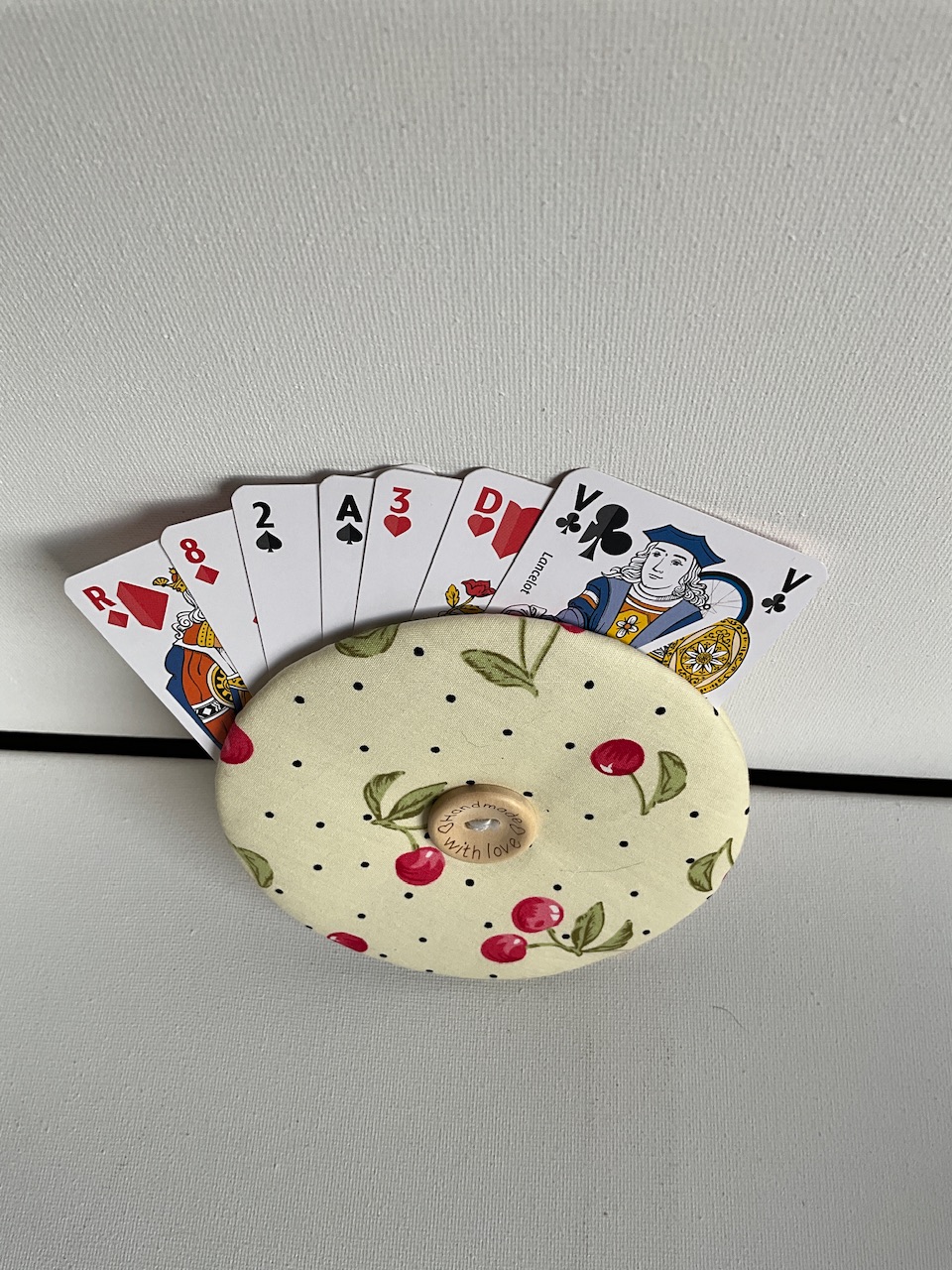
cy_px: 635
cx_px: 476
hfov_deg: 48.2
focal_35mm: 29
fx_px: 1063
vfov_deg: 61.7
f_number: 1.8
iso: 20
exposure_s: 1/100
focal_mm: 3
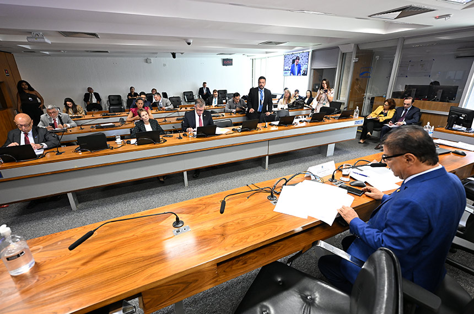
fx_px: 184
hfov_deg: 104.4
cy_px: 157
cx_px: 237
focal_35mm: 14
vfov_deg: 81.0
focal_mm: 14
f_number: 2.8
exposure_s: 1/100
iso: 1600
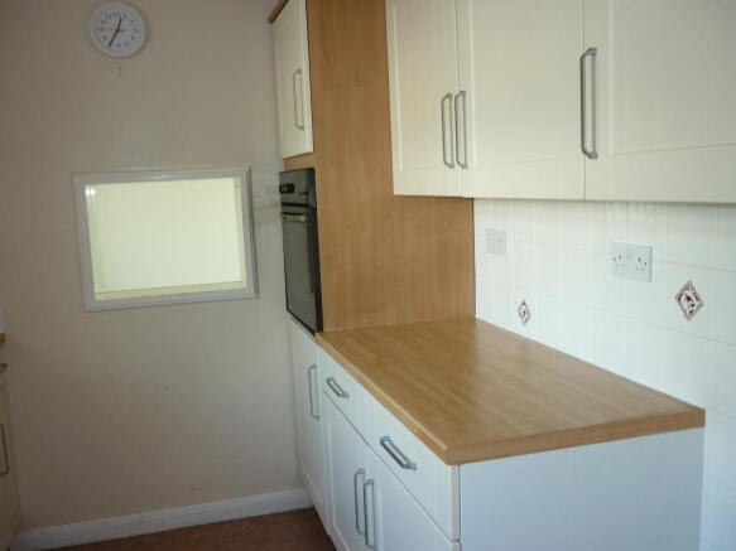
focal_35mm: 33
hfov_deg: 55.4
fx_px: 701
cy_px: 276
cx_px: 368
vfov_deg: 42.9
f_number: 2.8
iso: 100
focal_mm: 5.5
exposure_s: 1/30
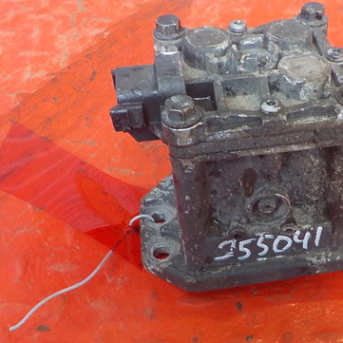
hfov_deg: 35.5
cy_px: 183
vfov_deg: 36.0
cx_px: 246
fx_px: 527
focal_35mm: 47
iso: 180
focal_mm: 4.1
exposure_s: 1/30
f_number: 3.3
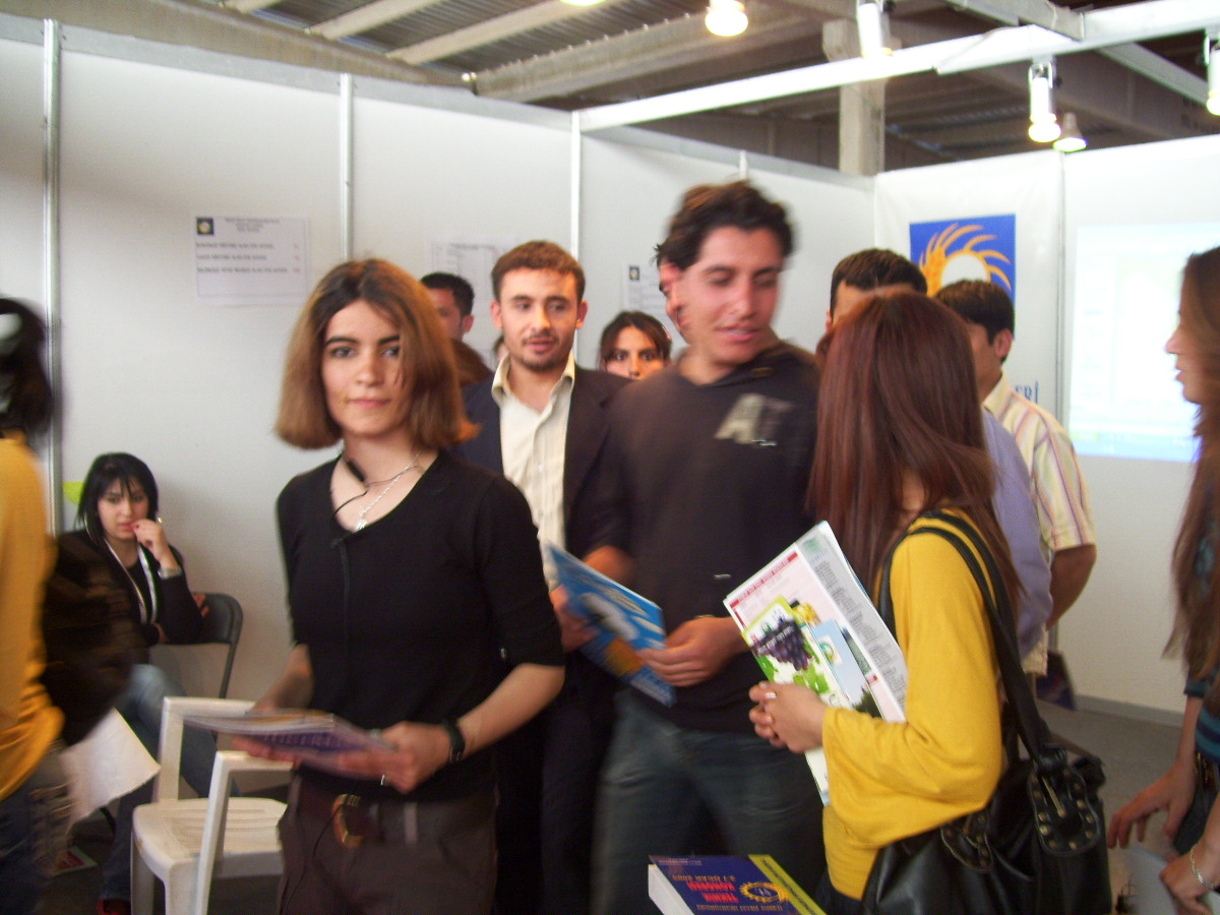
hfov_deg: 51.4
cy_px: 458
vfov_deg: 39.7
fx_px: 1269
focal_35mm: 36
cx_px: 610
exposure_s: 1/13
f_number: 2.7
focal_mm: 6
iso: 160
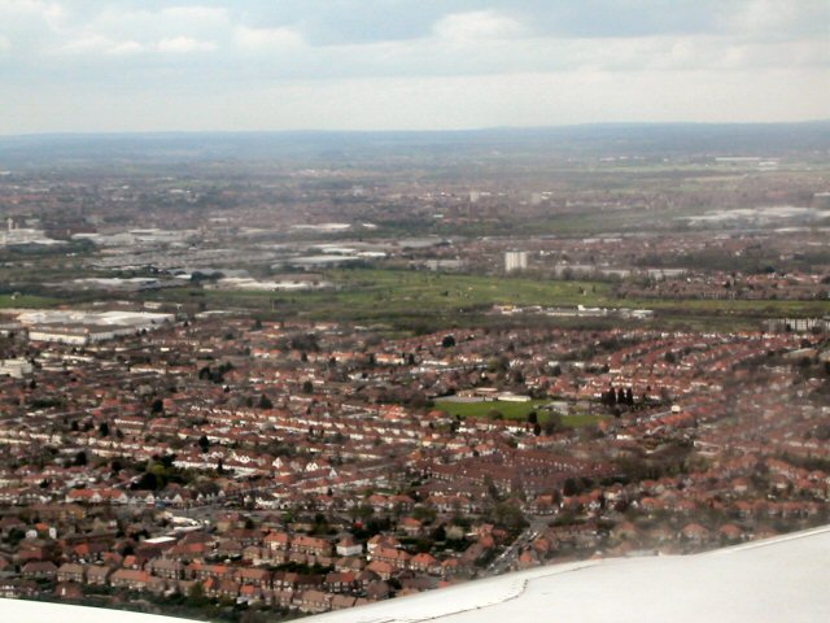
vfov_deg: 15.1
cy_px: 312
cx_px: 415
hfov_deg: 20.0
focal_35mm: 98
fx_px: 2350
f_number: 4.6
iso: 100
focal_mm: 14.9
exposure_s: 1/153
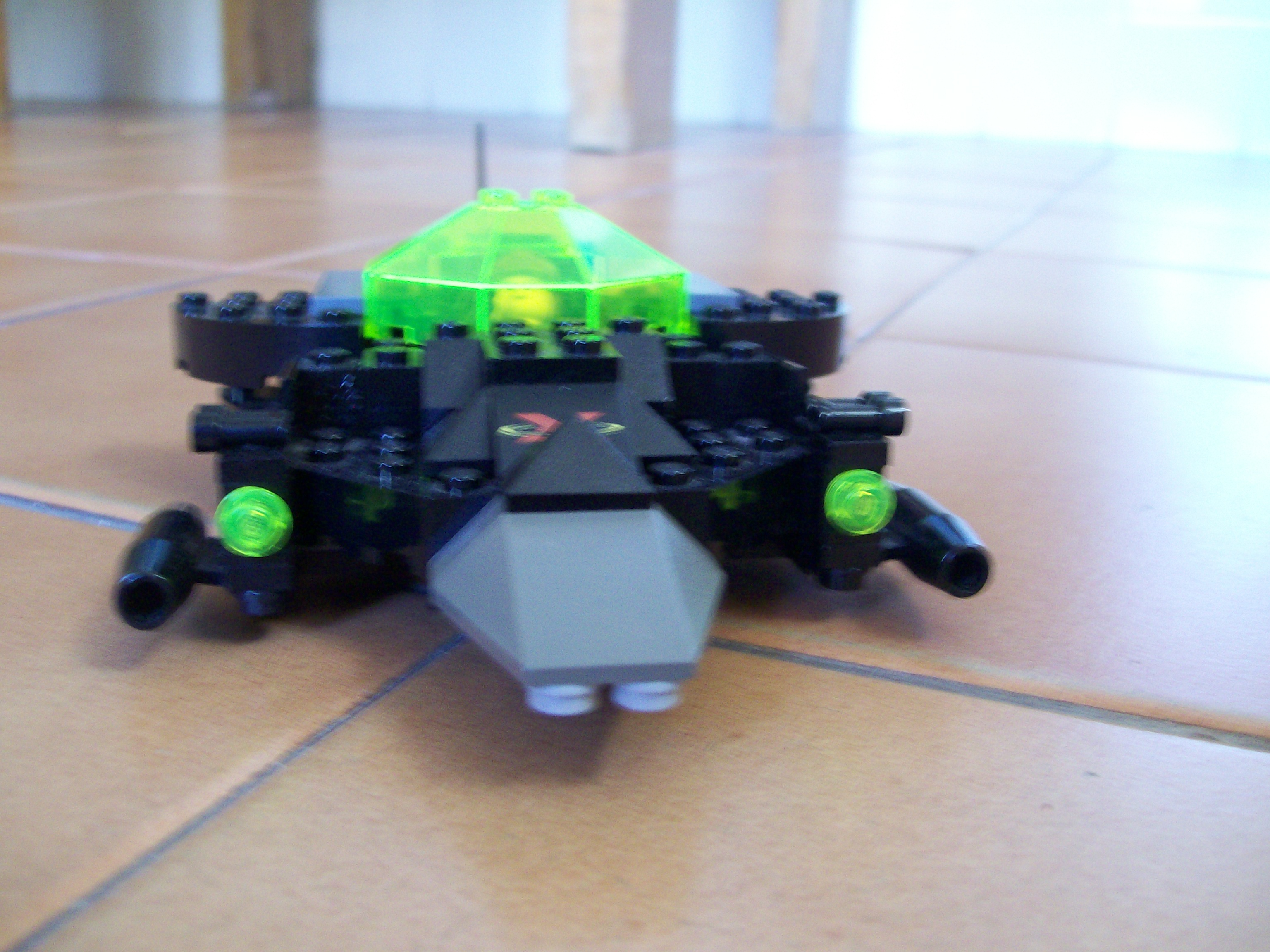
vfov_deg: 39.7
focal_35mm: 36
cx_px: 635
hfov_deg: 51.4
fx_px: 1321
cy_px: 476
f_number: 2.7
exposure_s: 1/11
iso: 160
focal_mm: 6
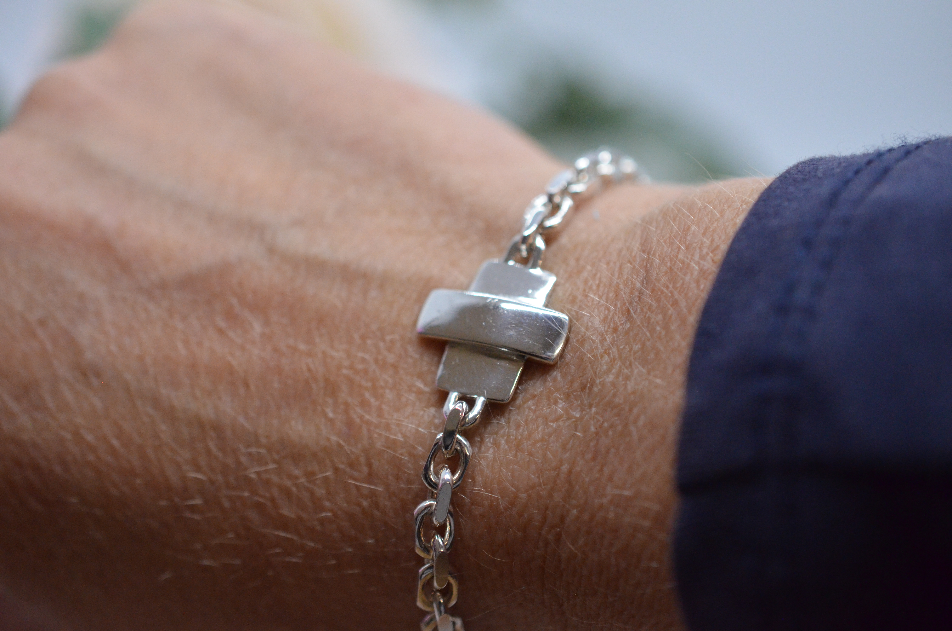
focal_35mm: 60
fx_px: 1583
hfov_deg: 33.5
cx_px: 476
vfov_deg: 22.5
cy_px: 316
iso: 2500
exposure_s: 1/2000
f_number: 4
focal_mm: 40
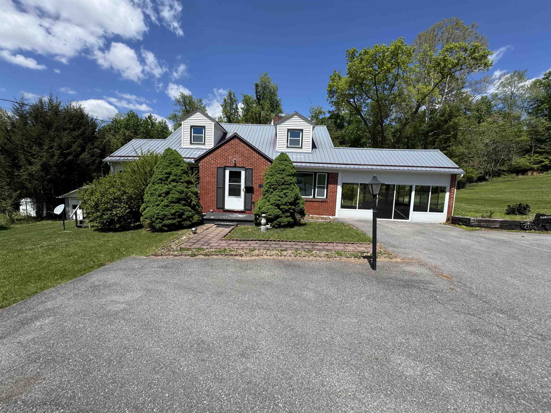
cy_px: 206
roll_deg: -2.7
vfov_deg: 85.7
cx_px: 276
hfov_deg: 102.1
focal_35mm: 14
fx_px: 223
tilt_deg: -8.1
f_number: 2.2
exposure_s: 1/1976
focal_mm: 2.22
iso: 40
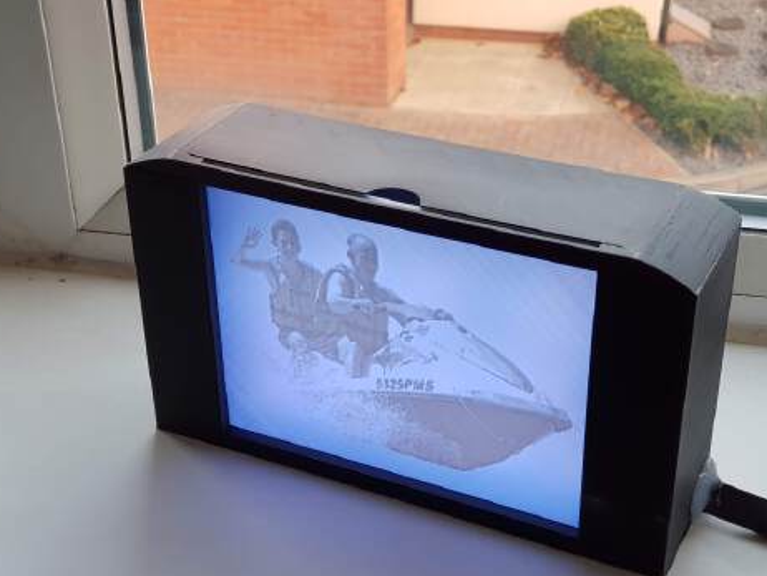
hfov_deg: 32.1
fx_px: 1330
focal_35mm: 60
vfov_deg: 24.4
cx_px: 418
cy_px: 329
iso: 64
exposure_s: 1/30
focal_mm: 6
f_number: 2.4
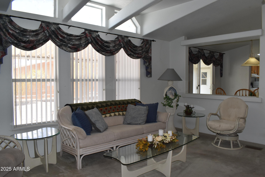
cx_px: 132
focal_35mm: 27
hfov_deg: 67.4
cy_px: 88
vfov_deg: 47.9
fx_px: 199
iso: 560
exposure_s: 1/125
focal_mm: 18
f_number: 10
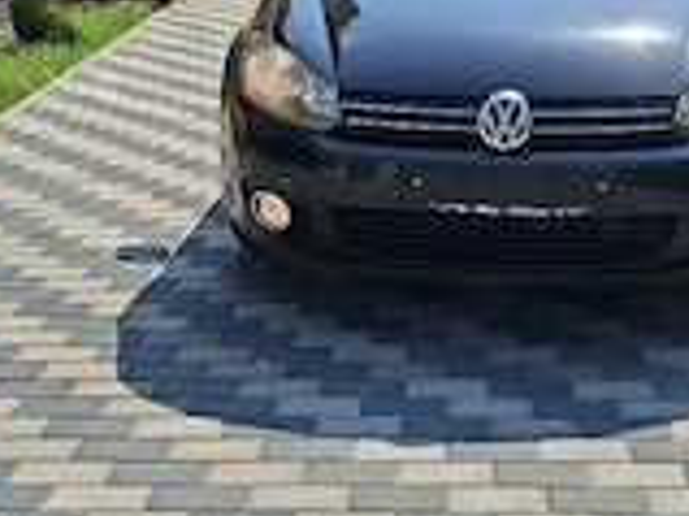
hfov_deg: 33.0
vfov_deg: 24.7
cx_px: 455
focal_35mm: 58
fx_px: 1154
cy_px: 95
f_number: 1.8
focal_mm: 5.54
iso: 50
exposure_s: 1/5000
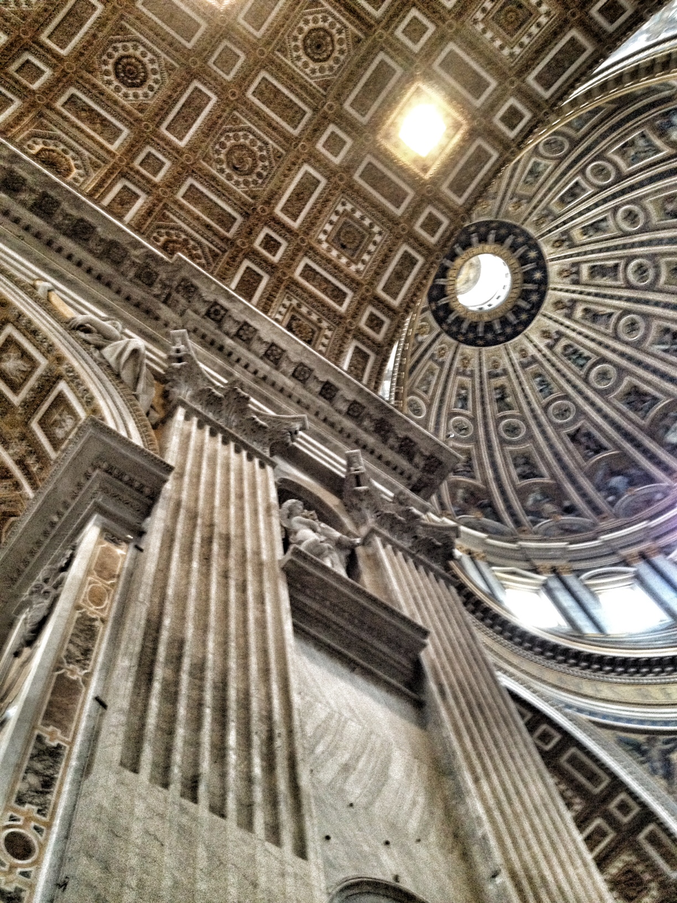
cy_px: 452
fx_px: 913
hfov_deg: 40.7
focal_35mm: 35
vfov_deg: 52.6
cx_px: 338
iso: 400
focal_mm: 4.28
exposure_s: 1/17
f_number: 2.4
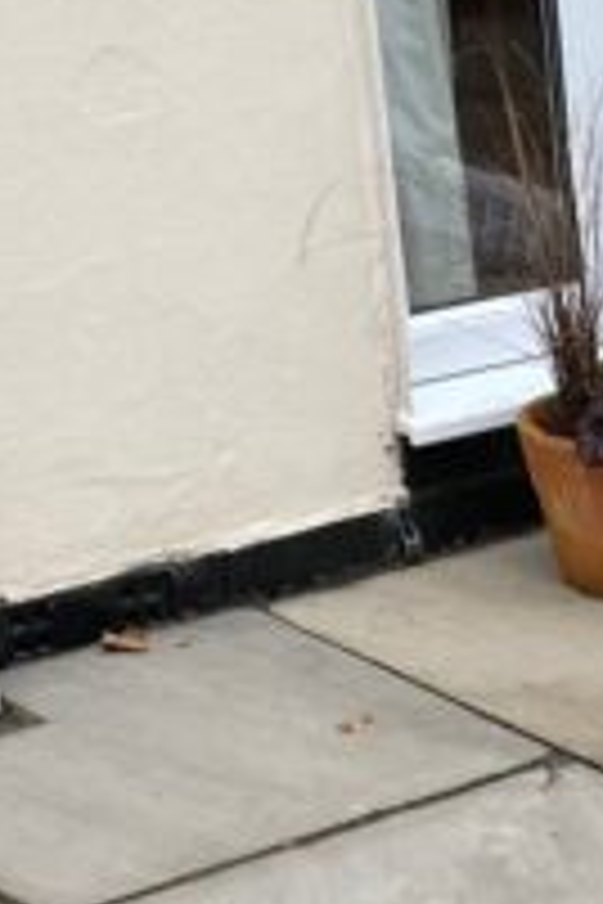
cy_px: 1156
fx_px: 3467
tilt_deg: -29.3
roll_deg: -0.5
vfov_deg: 14.3
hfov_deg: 9.1
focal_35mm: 138
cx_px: 1350
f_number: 1.8
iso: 125
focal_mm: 4.25
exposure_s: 1/115
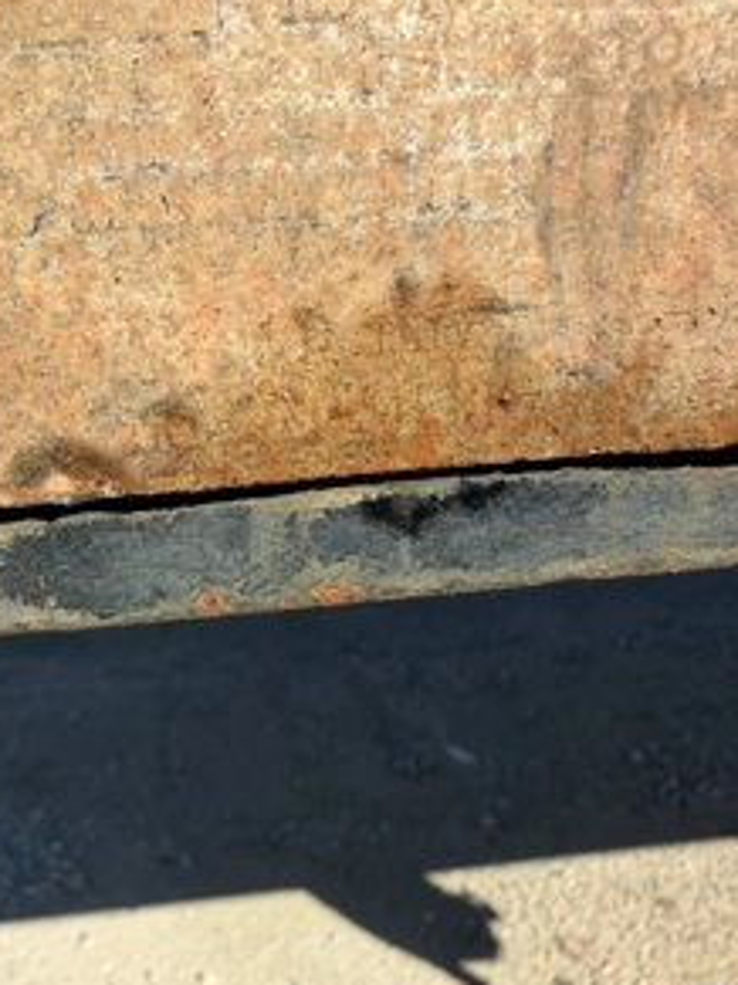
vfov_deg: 55.4
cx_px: 420
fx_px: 939
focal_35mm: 33
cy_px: 487
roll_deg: +1.9
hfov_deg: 42.8
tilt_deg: -17.3
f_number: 2.2
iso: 32
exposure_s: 1/777
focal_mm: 2.22
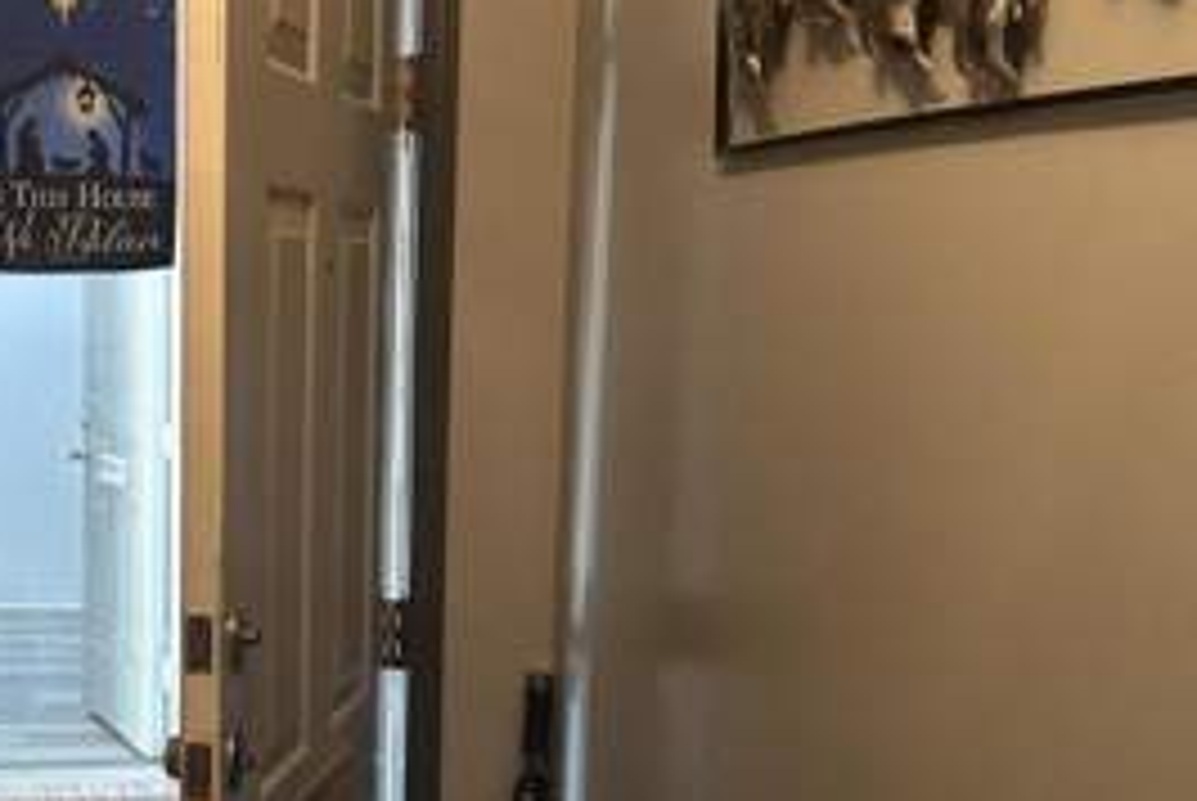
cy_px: 603
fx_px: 1997
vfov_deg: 22.5
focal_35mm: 60
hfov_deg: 32.6
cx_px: 261
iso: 400
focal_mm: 6.86
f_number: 1.78
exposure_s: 1/60
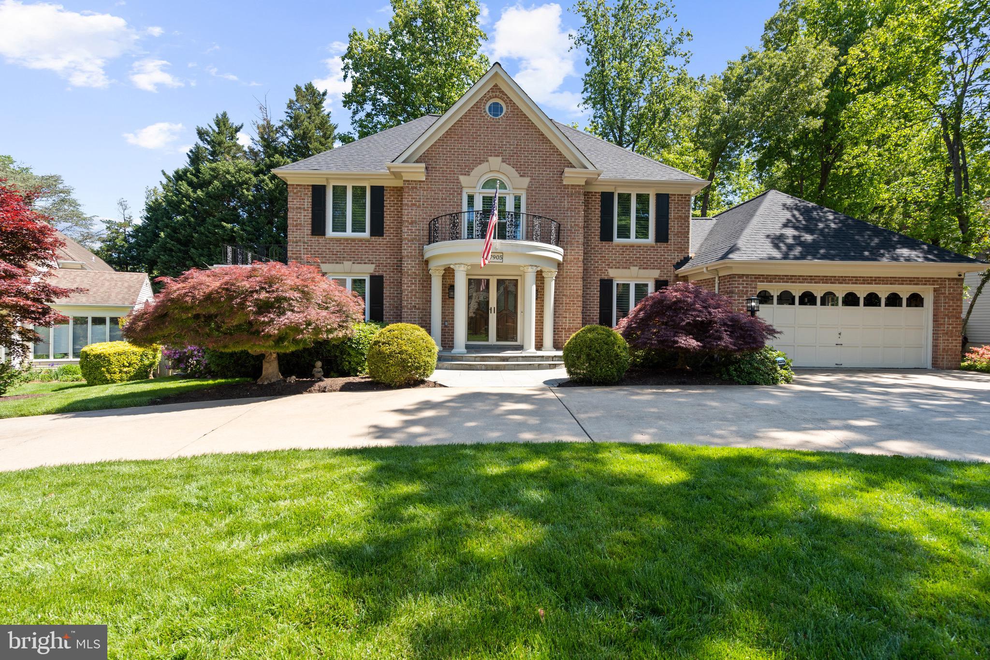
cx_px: 495
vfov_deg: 73.7
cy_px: 330
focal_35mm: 16
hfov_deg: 96.7
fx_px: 440
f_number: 7.1
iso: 200
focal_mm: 16
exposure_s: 1/200
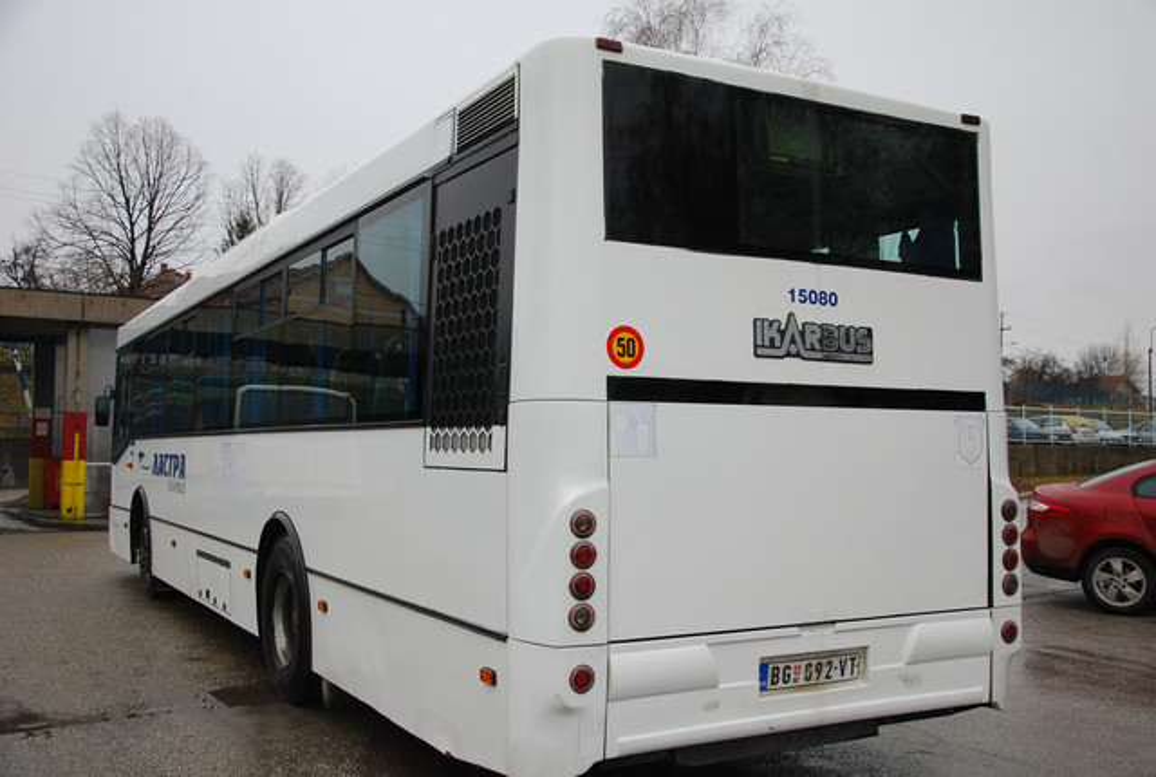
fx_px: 1159
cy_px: 388
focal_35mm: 36
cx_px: 578
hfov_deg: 53.0
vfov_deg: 37.1
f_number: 5
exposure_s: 1/100
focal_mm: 24
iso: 250
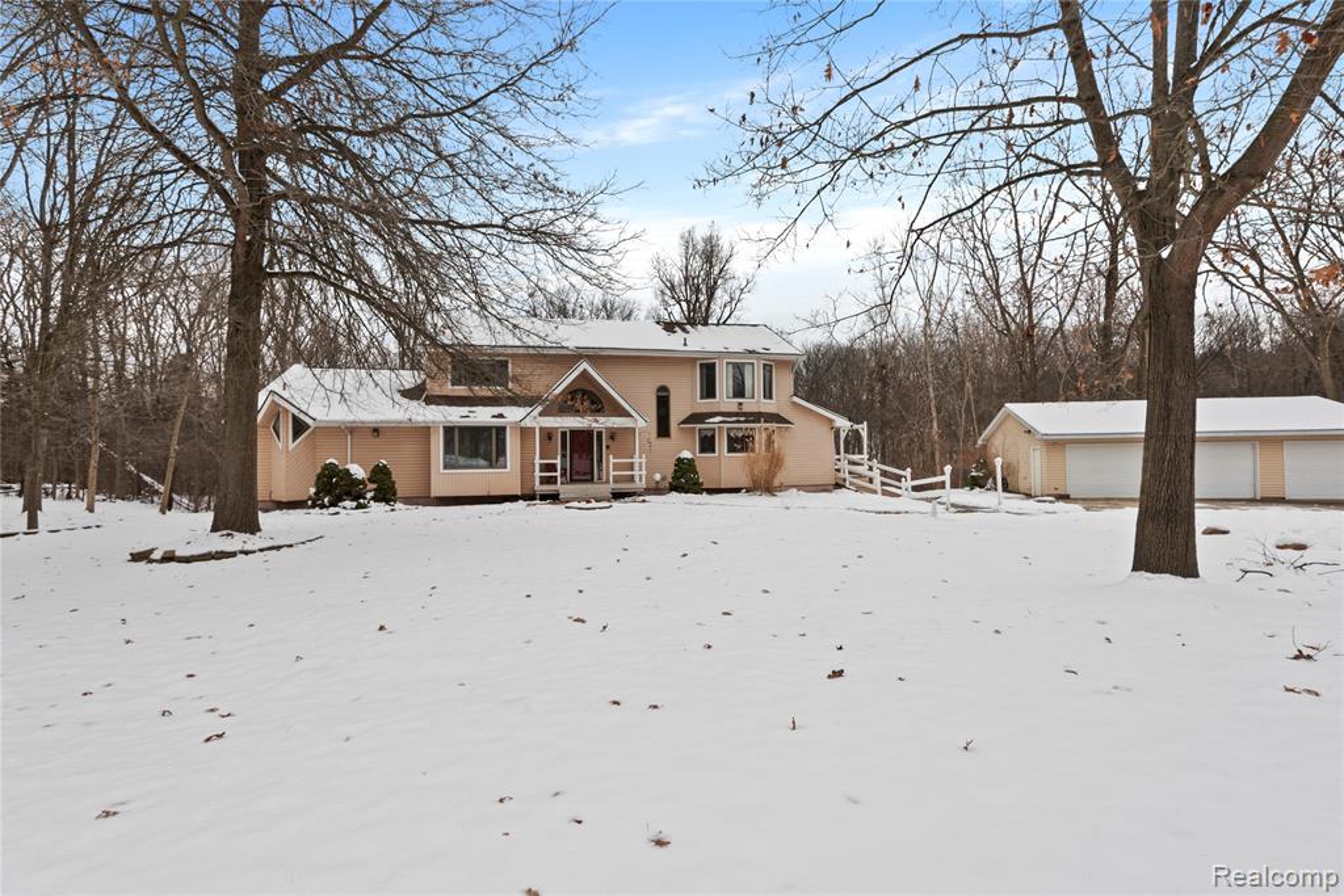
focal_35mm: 16
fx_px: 597
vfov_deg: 73.8
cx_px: 672
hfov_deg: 96.7
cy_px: 448
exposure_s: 1/50
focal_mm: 16
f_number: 9
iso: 250
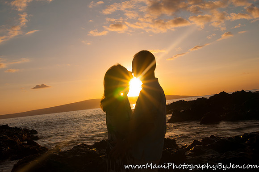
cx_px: 130
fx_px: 302
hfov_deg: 46.5
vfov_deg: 31.8
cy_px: 86
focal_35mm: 42
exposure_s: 1/100
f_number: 18
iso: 200
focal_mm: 28
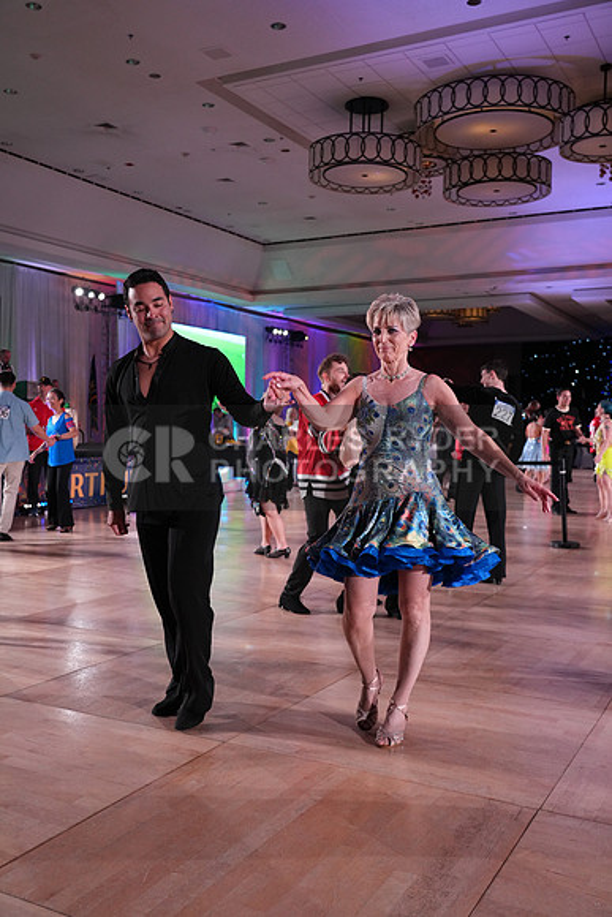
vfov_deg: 57.2
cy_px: 458
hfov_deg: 40.0
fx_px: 841
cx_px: 306
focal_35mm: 33
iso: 2500
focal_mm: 33
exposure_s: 1/500
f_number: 4
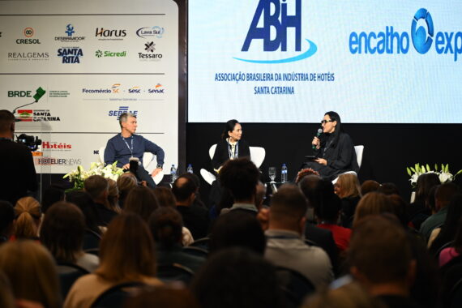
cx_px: 231
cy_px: 154
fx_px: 1540
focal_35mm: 120
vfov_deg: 11.4
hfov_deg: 17.1
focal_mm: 120
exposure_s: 1/100
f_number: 4
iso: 640
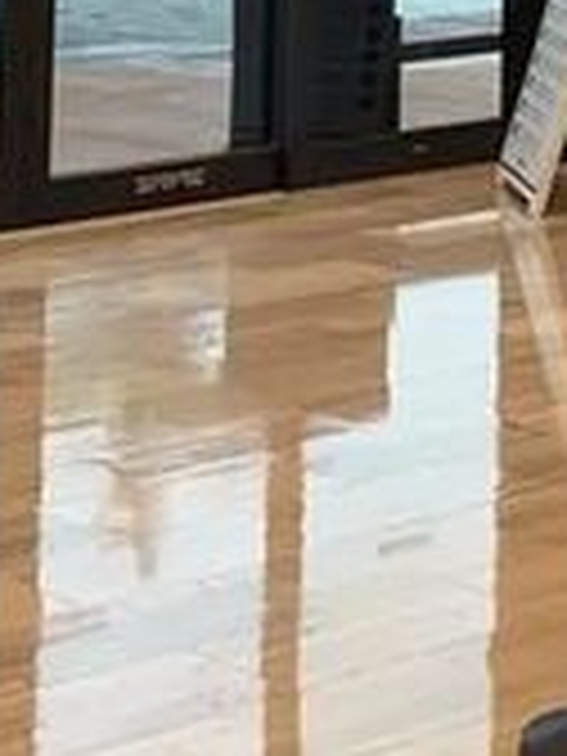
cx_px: 558
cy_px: -484
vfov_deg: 13.7
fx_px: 2883
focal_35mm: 132
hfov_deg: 11.1
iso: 64
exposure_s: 1/120
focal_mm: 4.25
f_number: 1.8
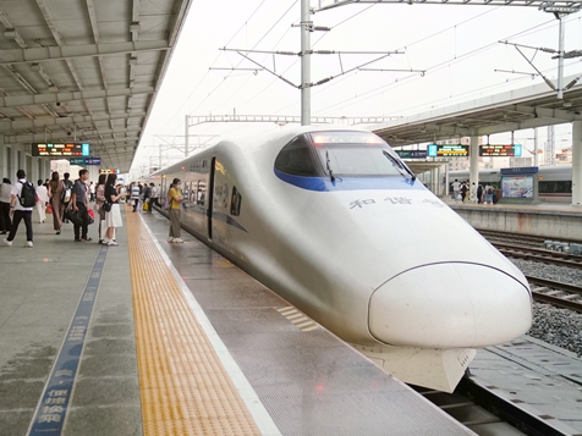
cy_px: 198
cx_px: 229
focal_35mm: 40
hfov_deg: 46.5
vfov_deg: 35.9
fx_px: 673
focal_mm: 33
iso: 3200
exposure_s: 1/1600
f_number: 2.8
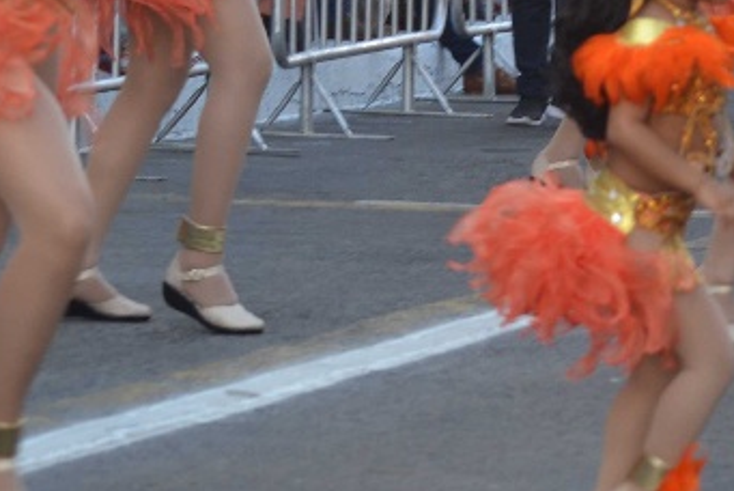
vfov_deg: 3.1
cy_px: -40
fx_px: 9183
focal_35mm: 450
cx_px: 635
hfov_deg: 4.6
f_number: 5.6
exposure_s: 1/125
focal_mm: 100
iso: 280
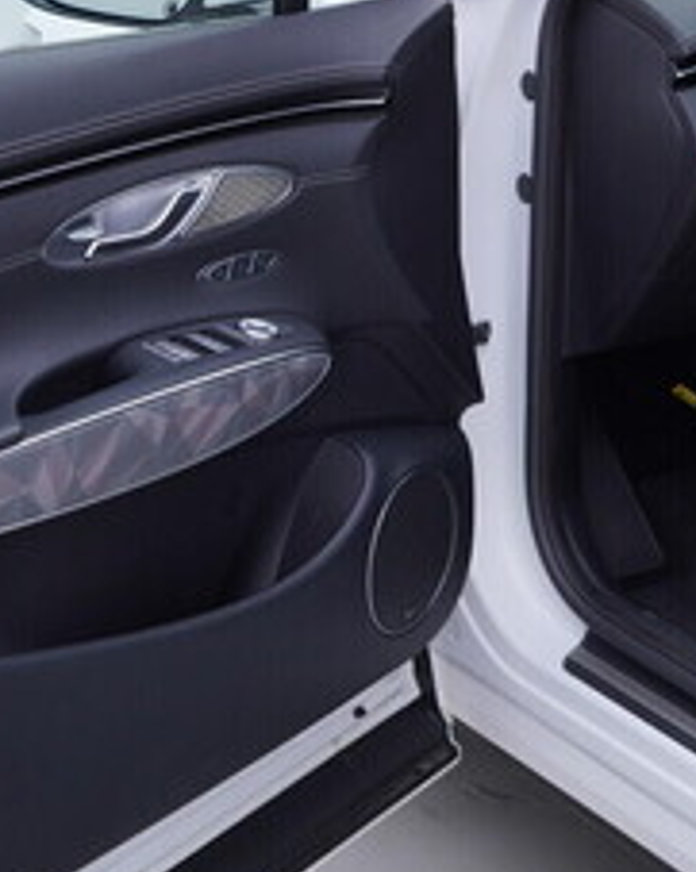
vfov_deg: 23.1
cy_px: 217
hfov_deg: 18.6
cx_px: 515
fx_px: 2116
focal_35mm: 82
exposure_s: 1/60
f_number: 4
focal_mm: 24
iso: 125
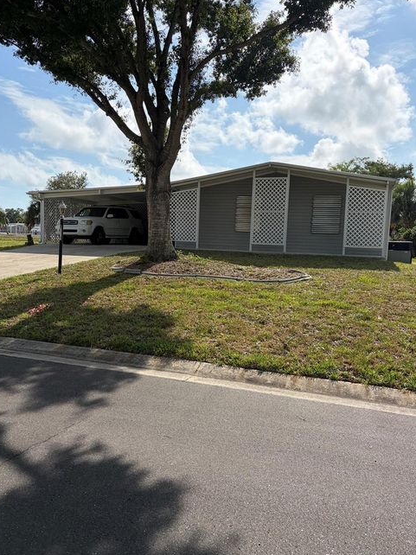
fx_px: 433
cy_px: 272
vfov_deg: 65.3
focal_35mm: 27
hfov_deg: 51.3
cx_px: 207
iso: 64
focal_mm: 5.96
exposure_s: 1/7813
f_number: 1.6
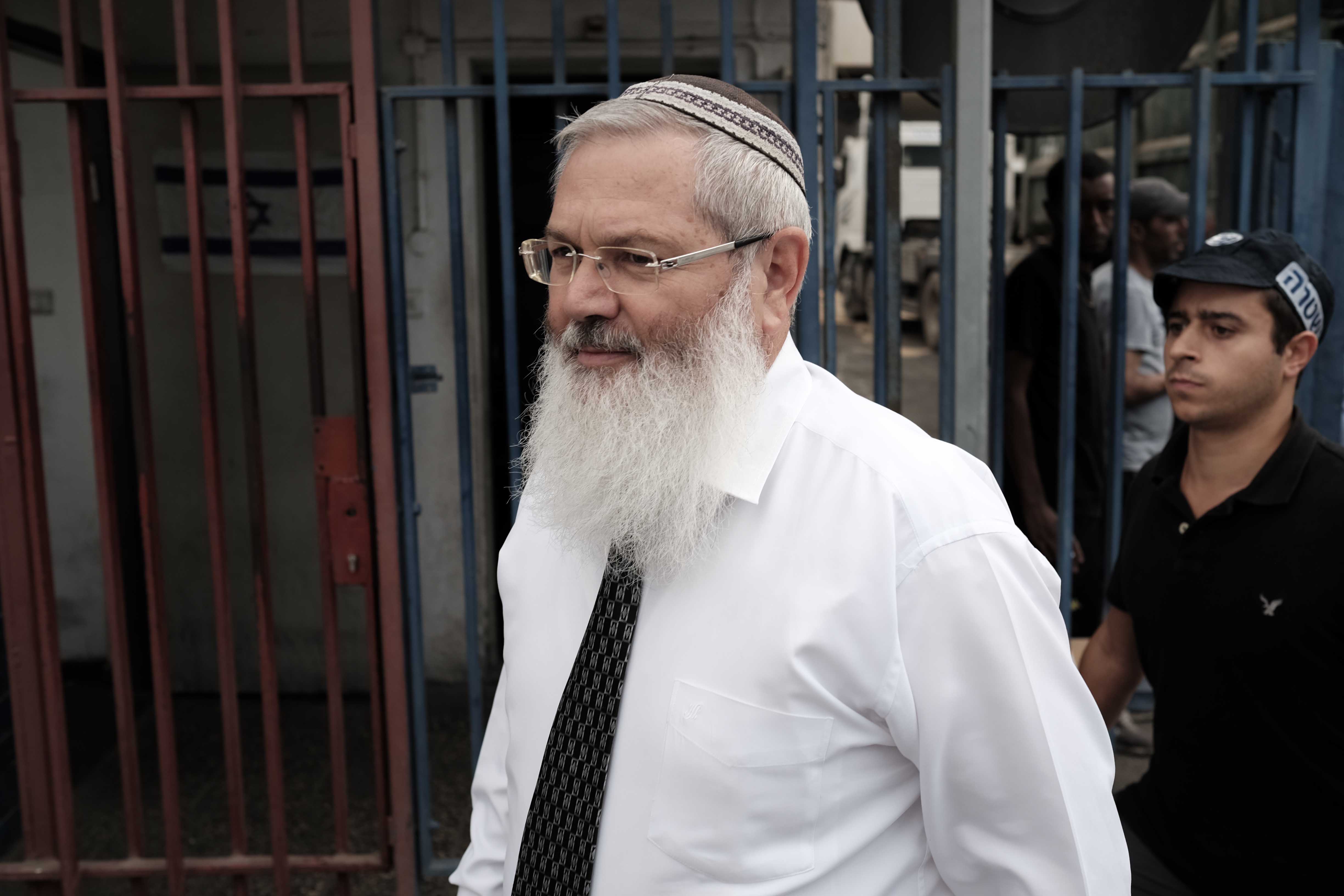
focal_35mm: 35
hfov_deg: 54.4
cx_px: 672
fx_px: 1307
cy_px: 448
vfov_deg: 37.9
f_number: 3.6
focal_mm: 23
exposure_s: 1/500
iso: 200
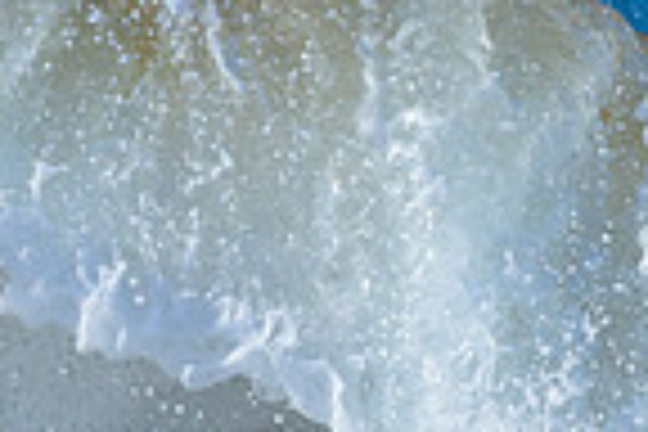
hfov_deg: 0.6
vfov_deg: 0.4
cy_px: 790
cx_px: 556
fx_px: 63967
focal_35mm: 3554
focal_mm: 800
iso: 250
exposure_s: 1/2500
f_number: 6.3
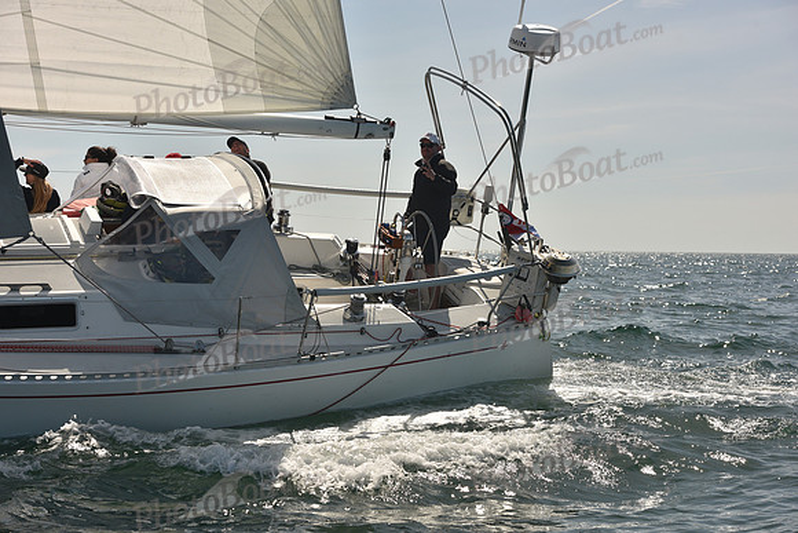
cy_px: 266
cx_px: 399
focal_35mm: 70
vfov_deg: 19.5
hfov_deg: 28.8
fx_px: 1552
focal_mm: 70
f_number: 7.1
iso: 250
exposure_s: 1/640
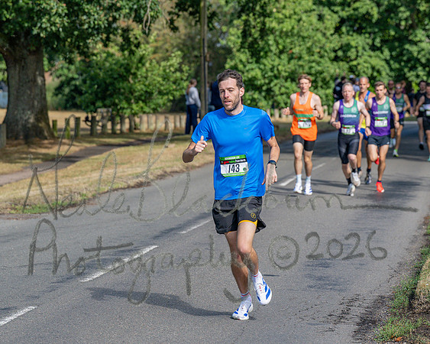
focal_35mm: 166
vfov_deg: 9.3
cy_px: 172
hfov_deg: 11.7
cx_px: 215
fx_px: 2107
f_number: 4
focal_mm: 98
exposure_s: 1/3200
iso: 400
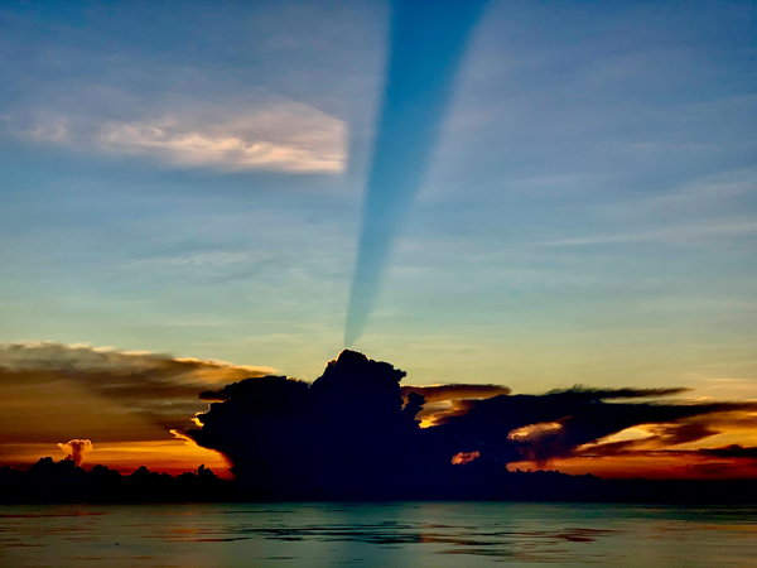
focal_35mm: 52
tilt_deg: +11.6
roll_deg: -0.5
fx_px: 1137
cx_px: 378
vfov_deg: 28.0
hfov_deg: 36.8
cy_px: 284
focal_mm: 6
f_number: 2.4
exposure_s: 1/261
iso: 16
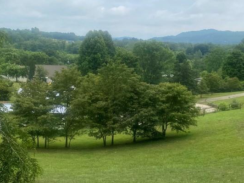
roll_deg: -2.7
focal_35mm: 50
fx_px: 352
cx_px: 152
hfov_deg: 38.0
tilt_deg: -6.5
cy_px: 85
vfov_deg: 29.1
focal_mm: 4.25
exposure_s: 1/6410
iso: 32
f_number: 1.8
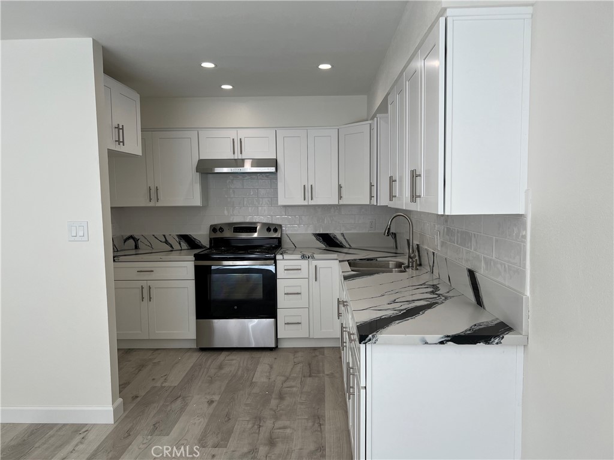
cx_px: 307
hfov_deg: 67.3
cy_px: 230
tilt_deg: -4.6
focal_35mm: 26
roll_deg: -0.7
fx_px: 461
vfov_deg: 53.1
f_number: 1.5
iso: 50
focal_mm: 5.7
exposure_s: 1/341
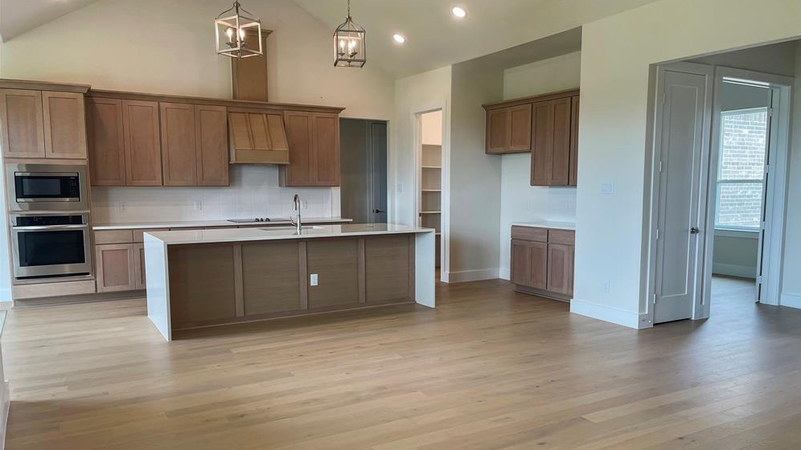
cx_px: 411
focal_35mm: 28
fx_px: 595
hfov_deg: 67.9
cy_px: 248
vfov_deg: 41.4
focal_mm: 5.1
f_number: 1.6
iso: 80
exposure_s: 1/120
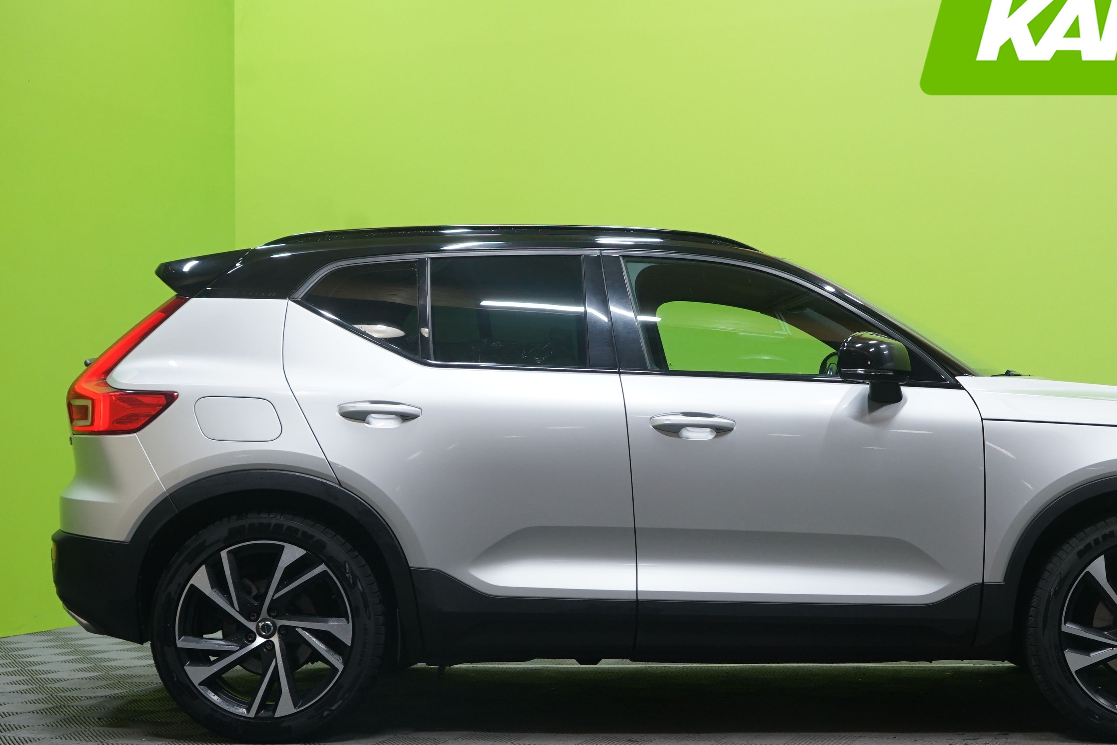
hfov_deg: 34.2
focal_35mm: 58
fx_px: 1800
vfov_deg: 23.4
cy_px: 436
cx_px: 721
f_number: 5.6
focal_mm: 41
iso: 800
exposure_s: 1/25
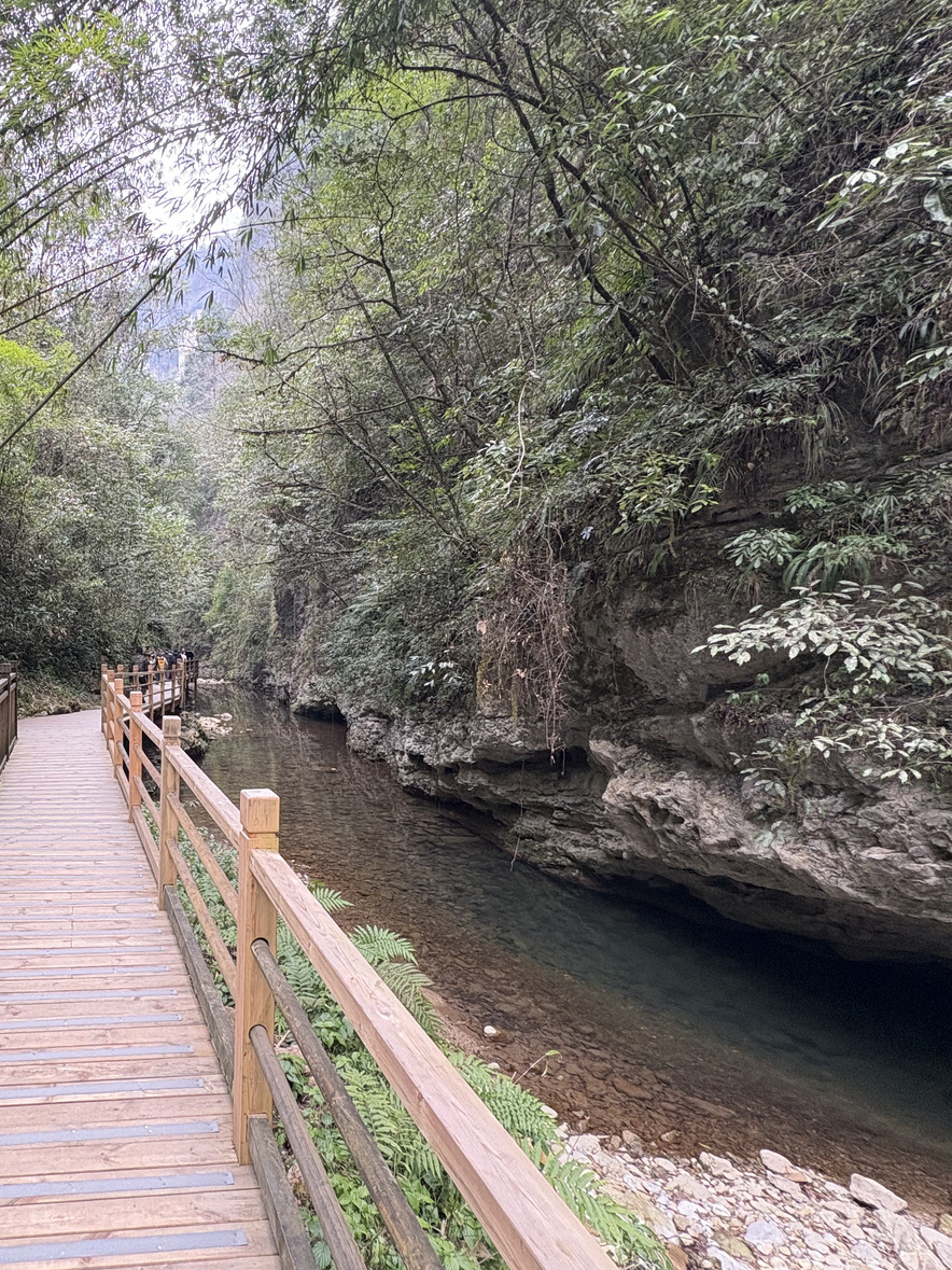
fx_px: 697
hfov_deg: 60.2
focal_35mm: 19
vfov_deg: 84.7
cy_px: 631
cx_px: 129
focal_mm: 2.22
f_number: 2.2
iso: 160
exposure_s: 1/99
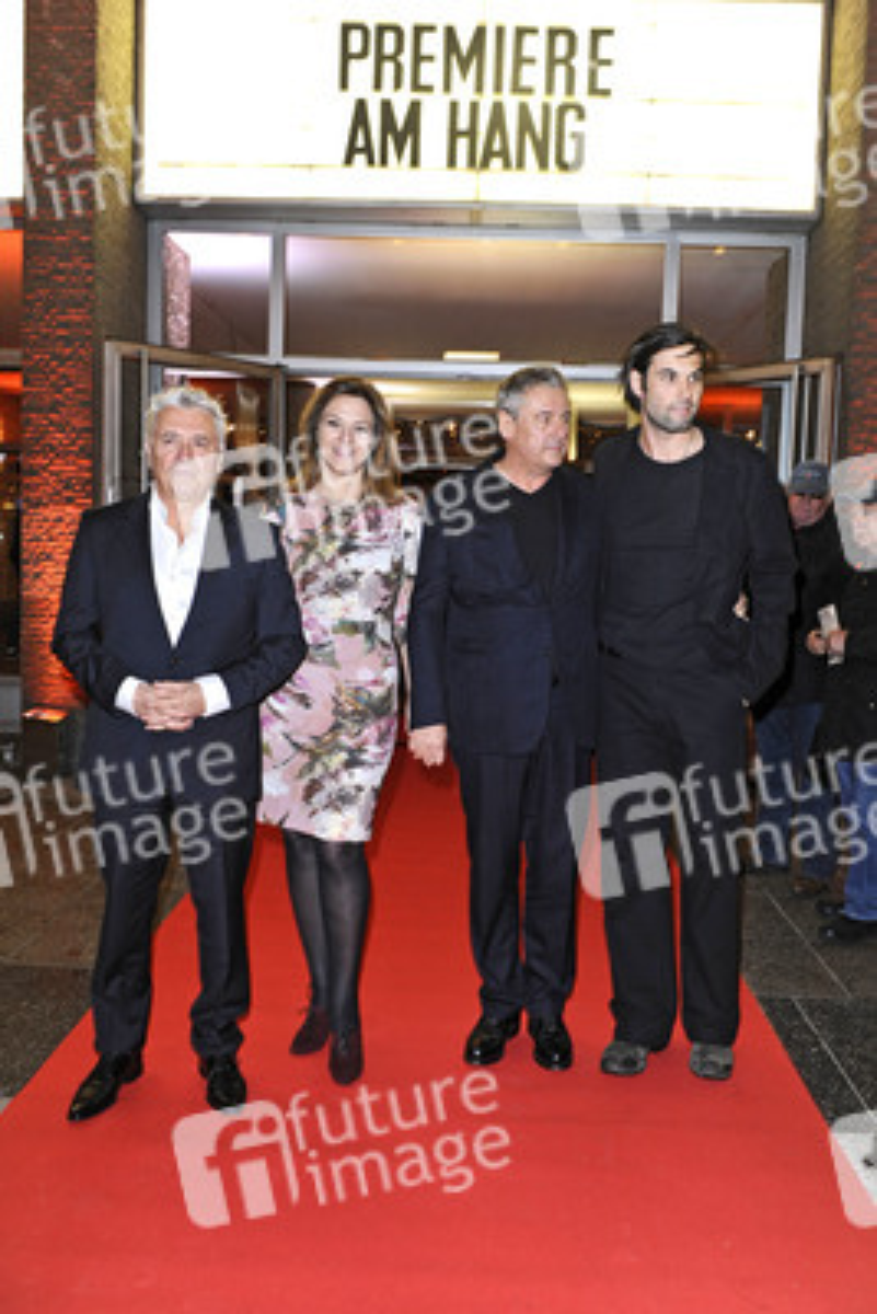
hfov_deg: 45.0
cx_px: 438
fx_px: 1059
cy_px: 657
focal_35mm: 29
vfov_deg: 63.6
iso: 1000
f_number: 5.6
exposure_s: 1/30
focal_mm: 29
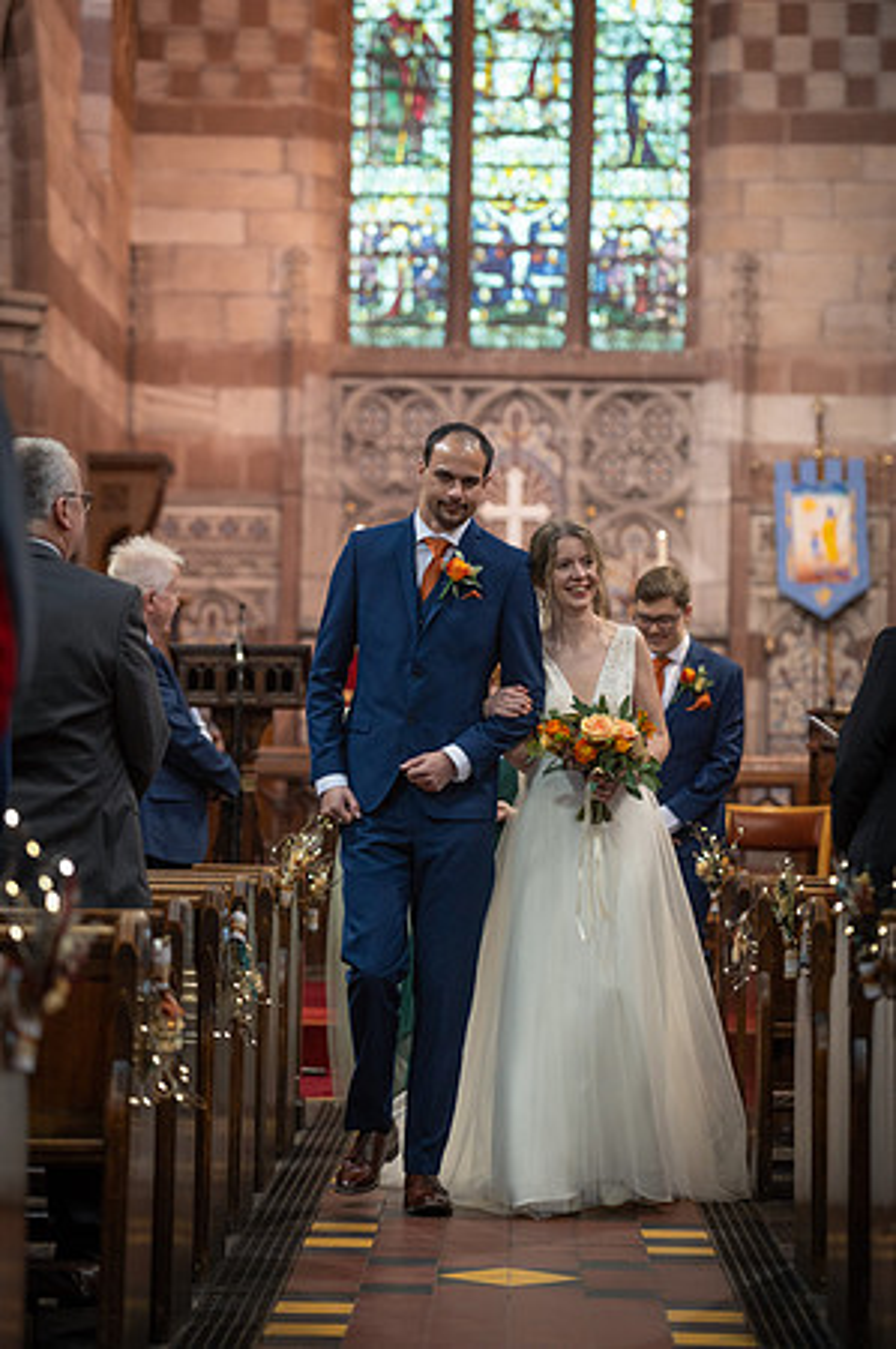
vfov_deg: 20.0
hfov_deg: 13.4
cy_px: 674
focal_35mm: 102
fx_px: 3817
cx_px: 448
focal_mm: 102
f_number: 2.8
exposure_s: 1/160
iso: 1600
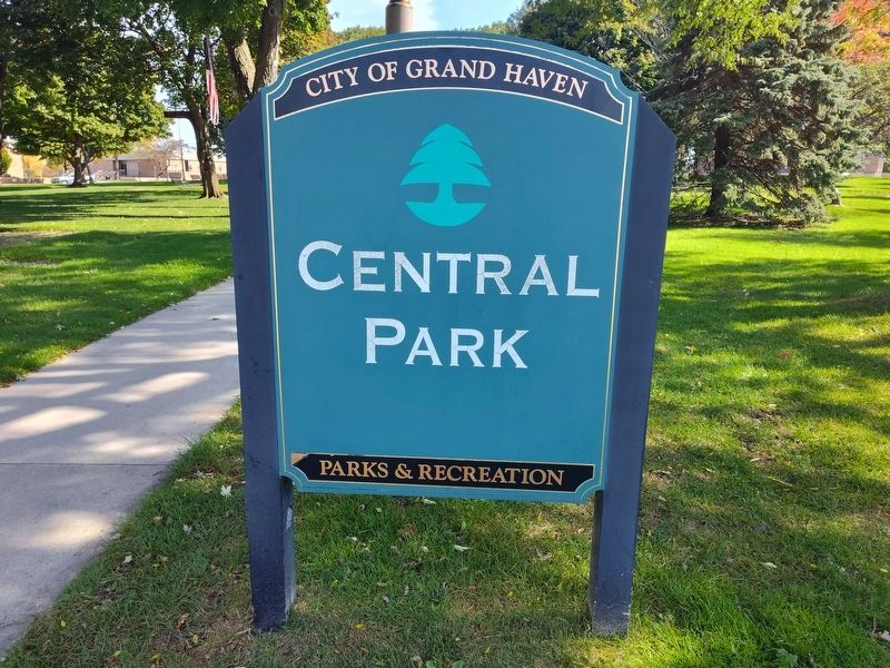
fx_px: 591
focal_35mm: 23
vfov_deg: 58.9
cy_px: 334
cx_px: 445
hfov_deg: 73.9
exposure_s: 1/360
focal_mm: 5.56
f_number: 1.8
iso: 100
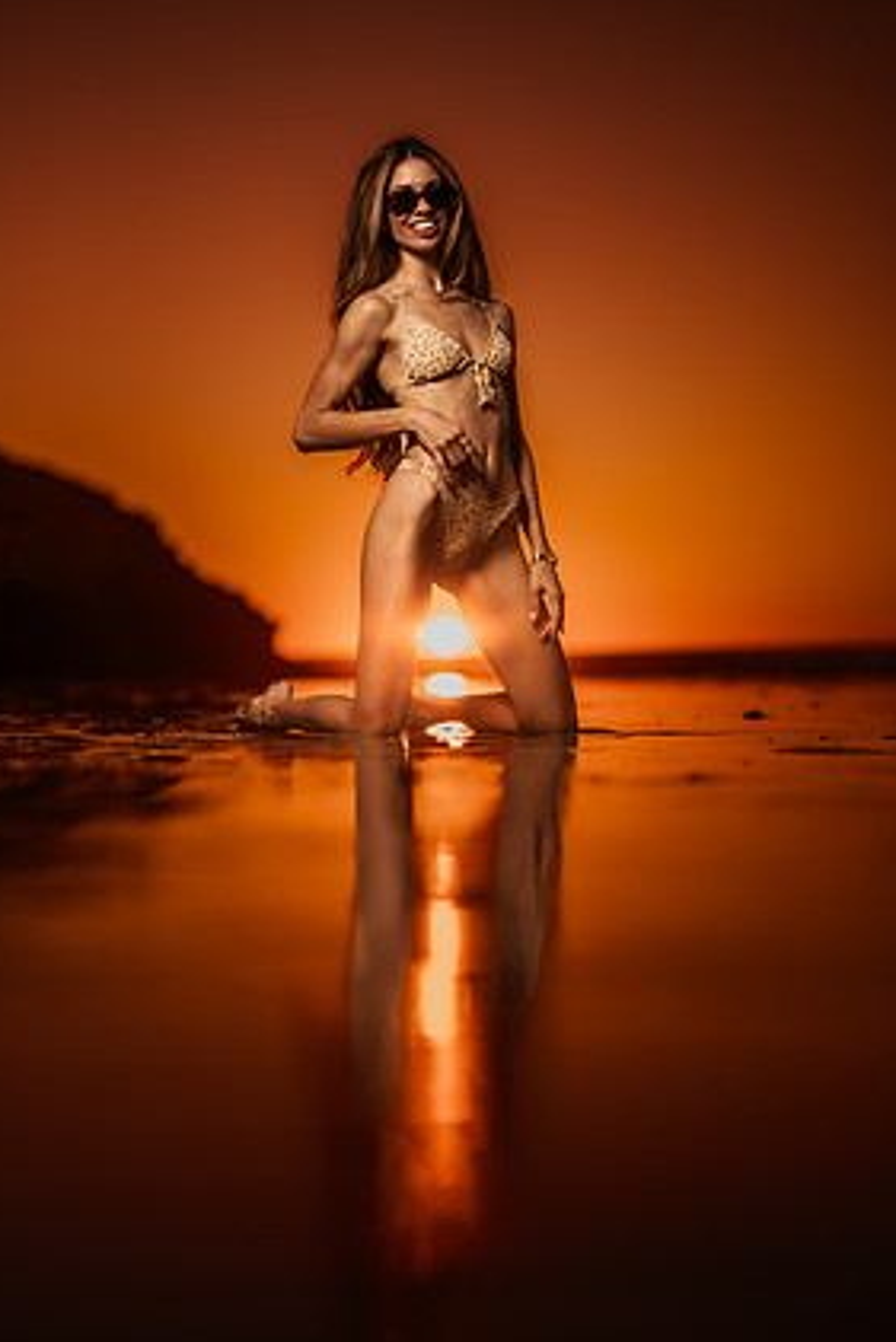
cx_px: 456
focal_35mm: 62
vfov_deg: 32.4
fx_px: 2313
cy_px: 638
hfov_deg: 21.9
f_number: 1.4
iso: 100
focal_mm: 58
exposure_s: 1/8000
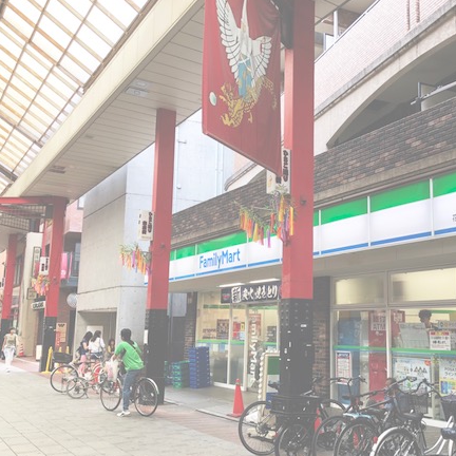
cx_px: 317
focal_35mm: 38
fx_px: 566
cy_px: 251
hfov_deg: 43.0
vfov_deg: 43.8
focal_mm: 3.99
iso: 50
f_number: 1.8
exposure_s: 1/100
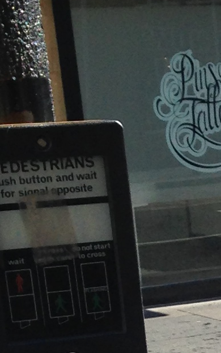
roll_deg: +2.0
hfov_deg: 6.9
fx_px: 1764
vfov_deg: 11.0
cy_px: 535
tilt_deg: -11.8
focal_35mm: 183
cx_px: 481
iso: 50
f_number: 2.4
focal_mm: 4.12
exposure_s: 1/786
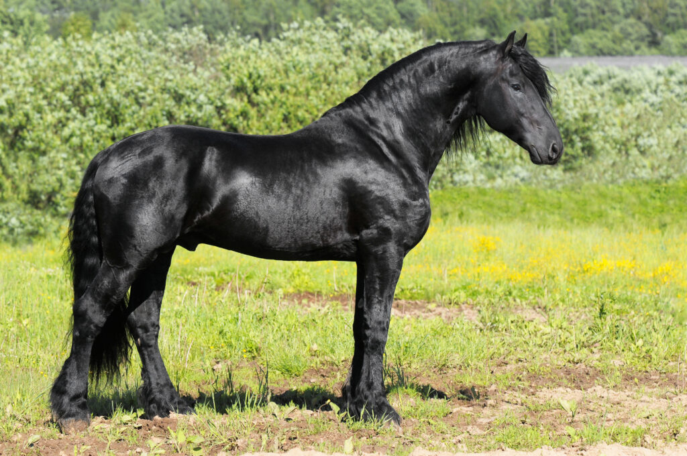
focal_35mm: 158
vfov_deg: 8.7
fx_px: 3002
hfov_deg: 13.1
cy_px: 228
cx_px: 344
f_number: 5
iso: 320
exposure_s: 1/1600
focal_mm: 105
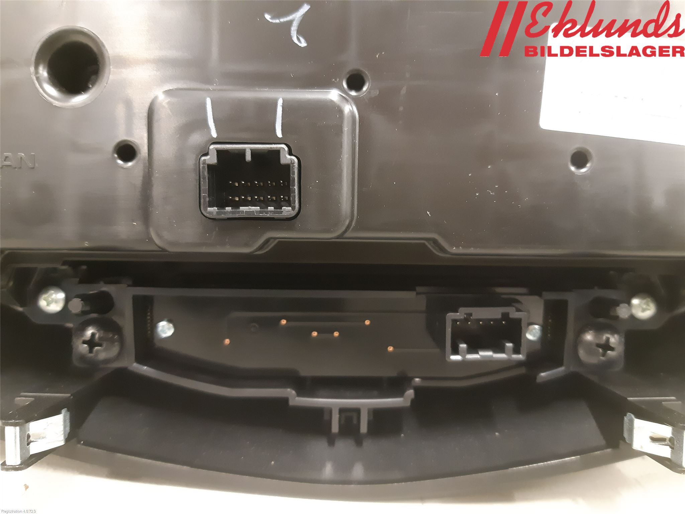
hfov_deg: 67.3
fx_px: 515
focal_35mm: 26
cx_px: 342
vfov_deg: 53.1
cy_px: 257
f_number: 1.7
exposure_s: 1/17
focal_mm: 3.93
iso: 640
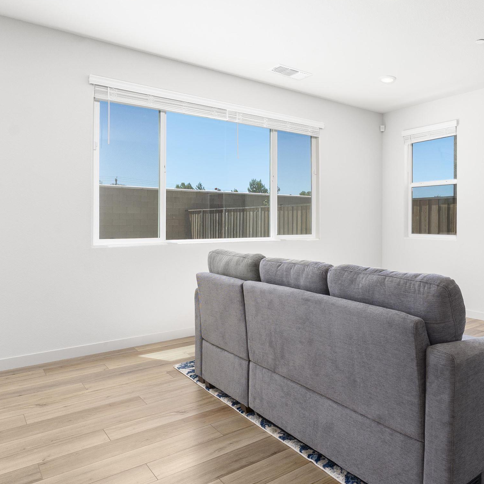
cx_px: 399
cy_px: 232
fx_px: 414
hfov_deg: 55.6
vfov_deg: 60.6
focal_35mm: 26
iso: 320
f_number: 8
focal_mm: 15.1
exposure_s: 1/25
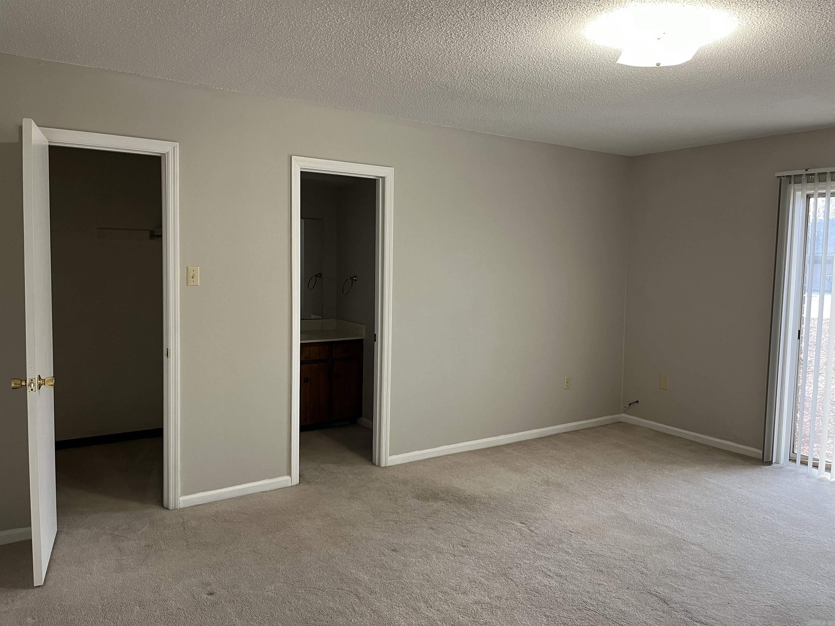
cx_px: 418
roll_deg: -1.0
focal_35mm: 26
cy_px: 313
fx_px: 627
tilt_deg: -3.8
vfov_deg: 53.1
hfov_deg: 67.3
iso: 160
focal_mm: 5.1
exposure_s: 1/60
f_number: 1.6
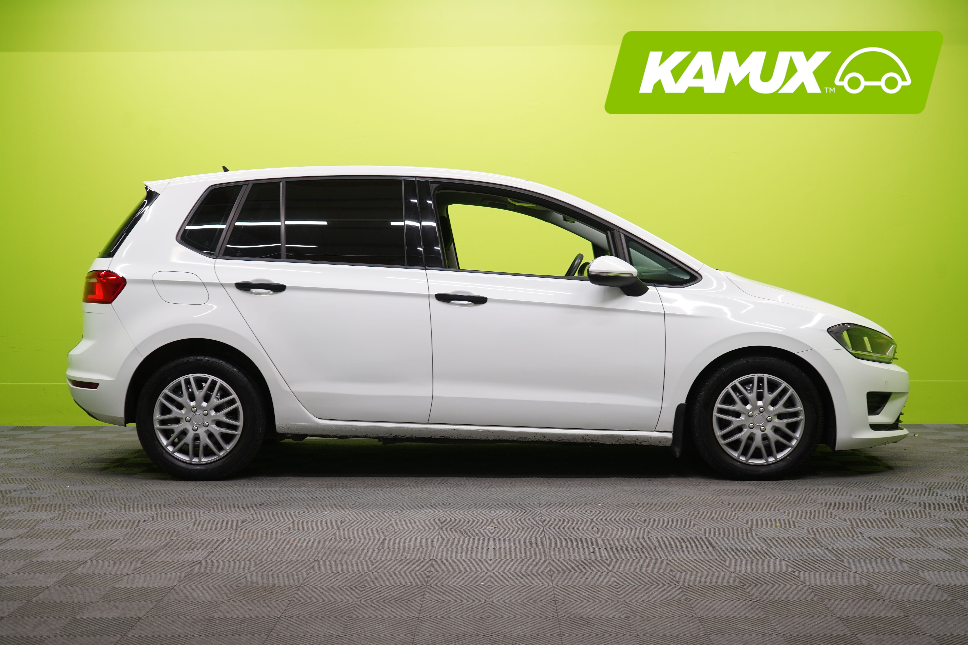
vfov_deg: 27.5
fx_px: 1317
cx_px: 484
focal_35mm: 49
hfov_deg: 40.3
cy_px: 322
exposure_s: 1/30
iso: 400
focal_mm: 49
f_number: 5
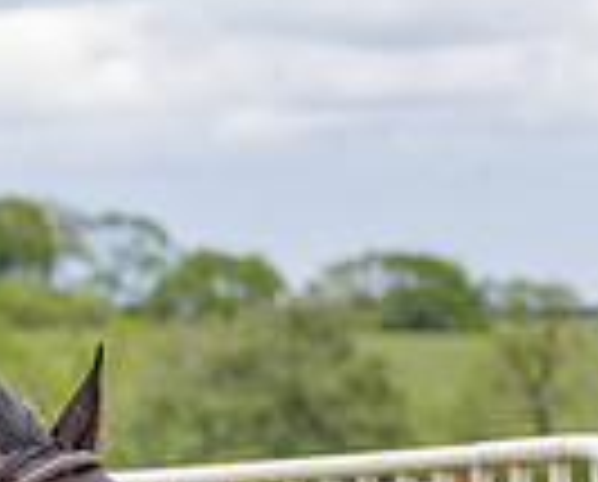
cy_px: 744
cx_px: -511
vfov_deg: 4.1
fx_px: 6687
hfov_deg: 5.0
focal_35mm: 377
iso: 200
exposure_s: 1/1600
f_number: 2.8
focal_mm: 70
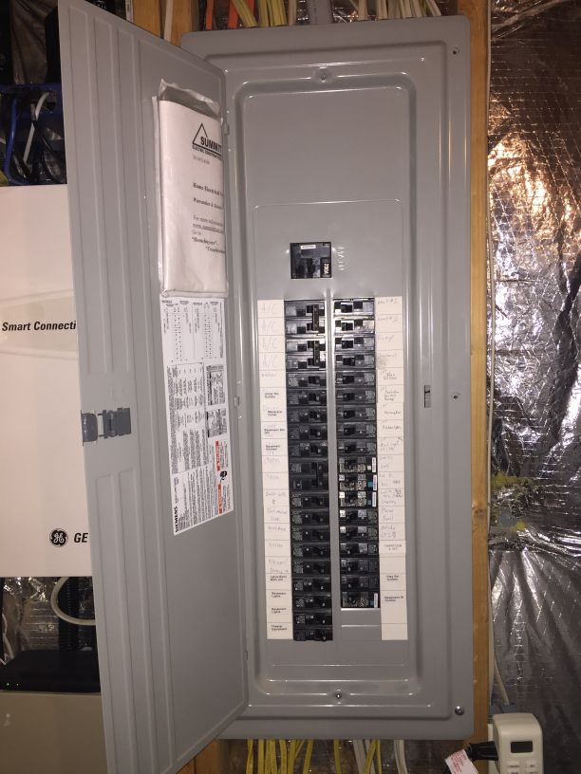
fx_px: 649
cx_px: 290
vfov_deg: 61.7
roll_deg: +1.7
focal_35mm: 29
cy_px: 387
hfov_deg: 48.2
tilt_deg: -4.1
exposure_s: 1/16
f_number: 2.2
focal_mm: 4.15
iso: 50
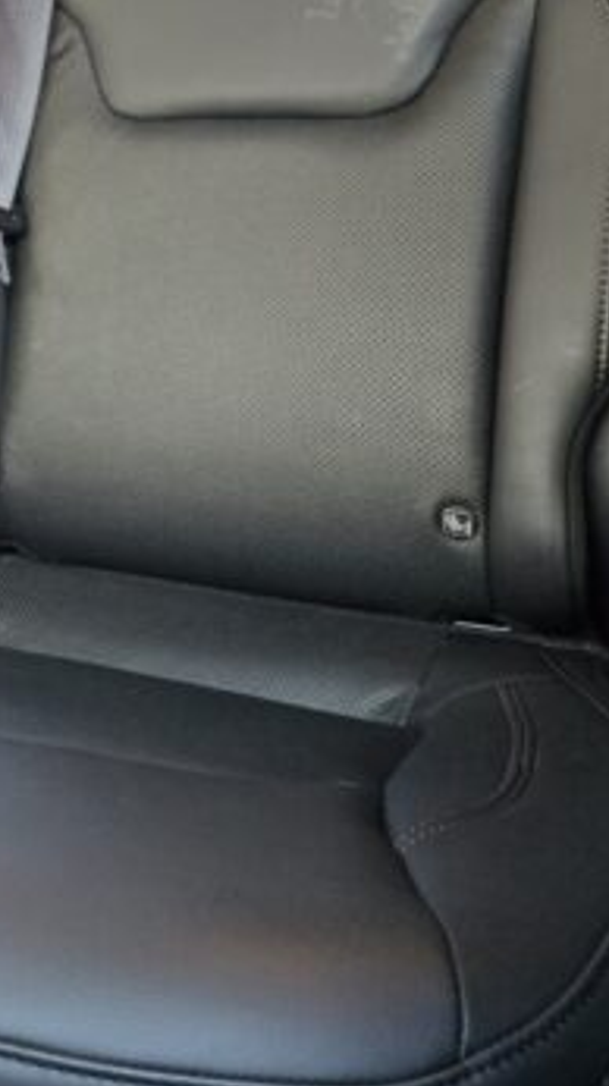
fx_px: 1669
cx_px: -339
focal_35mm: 58
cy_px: 182
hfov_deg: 18.1
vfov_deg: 34.7
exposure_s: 1/100
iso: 400
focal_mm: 5.4
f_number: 1.8
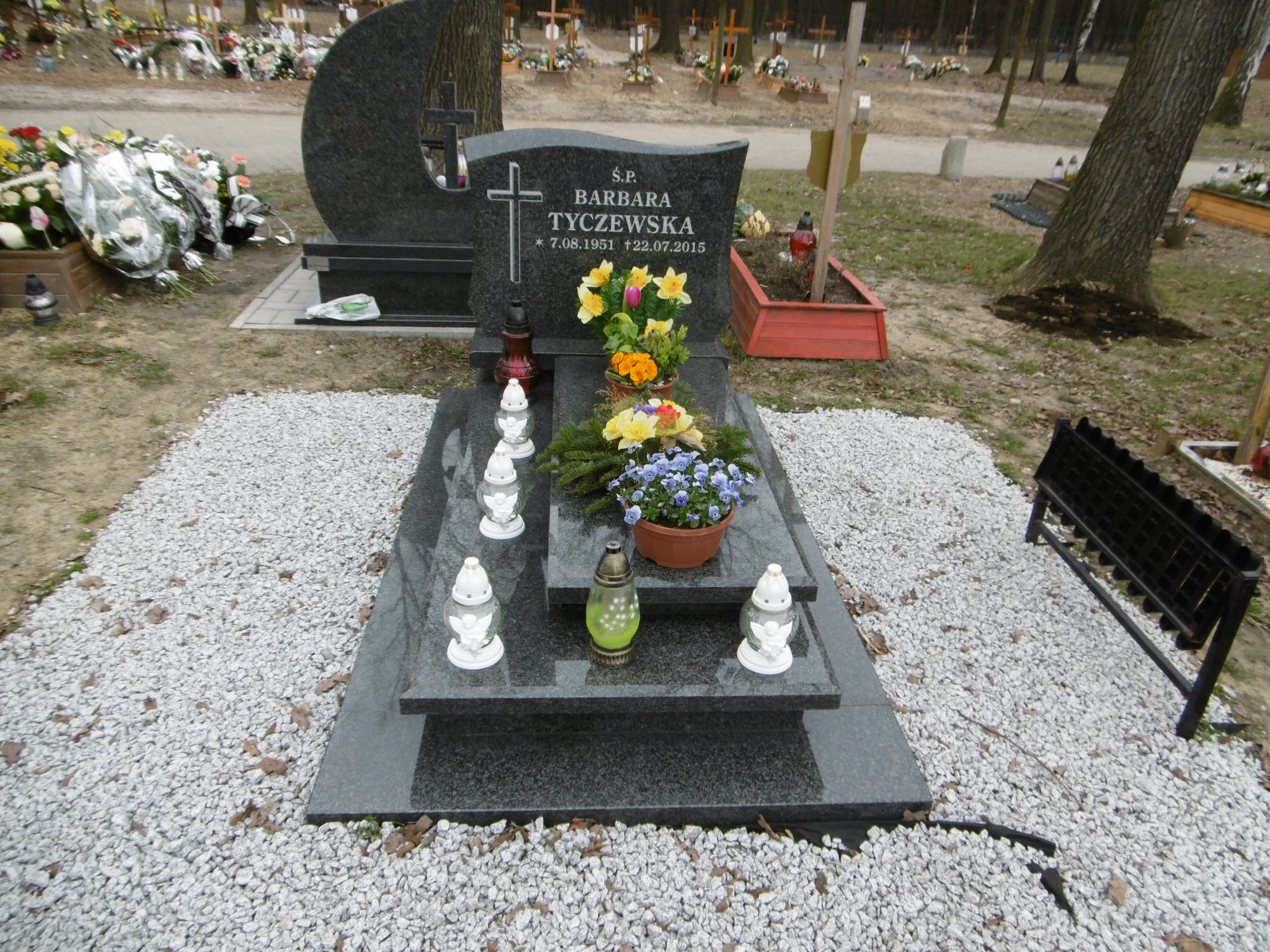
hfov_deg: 71.6
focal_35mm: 24
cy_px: 476
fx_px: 881
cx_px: 635
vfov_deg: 56.8
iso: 100
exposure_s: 1/400
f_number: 3.1
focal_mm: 4.3
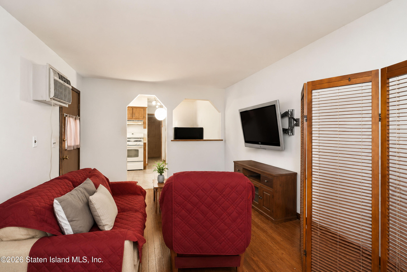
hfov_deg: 100.4
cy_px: 136
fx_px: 170
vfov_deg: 77.3
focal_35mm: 15
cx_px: 204
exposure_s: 1/60
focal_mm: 10
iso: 2000
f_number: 7.1
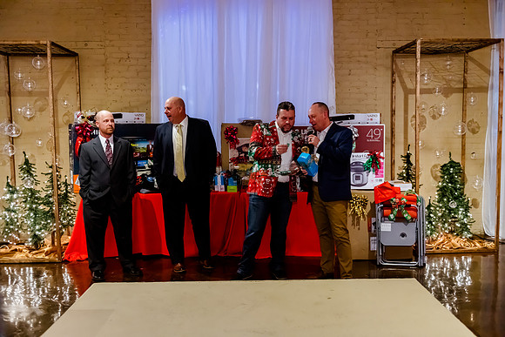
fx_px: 491
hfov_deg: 54.4
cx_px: 252
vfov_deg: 37.9
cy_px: 168
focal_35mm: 35
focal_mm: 35
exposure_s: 1/160
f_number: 2.8
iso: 5000
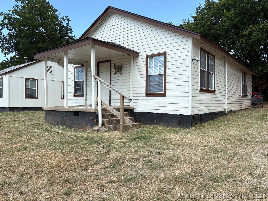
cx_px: 134
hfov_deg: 67.3
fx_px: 201
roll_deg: -0.3
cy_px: 100
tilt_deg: +0.4
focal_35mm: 26
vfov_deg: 53.1
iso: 50
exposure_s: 1/1626
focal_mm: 5.96
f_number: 1.6
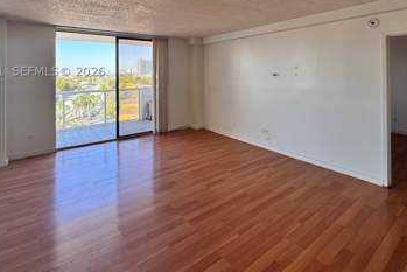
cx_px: 212
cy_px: 71
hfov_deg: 83.9
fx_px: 226
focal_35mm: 20
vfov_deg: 59.0
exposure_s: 1/120
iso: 50
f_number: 2.2
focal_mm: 2.22
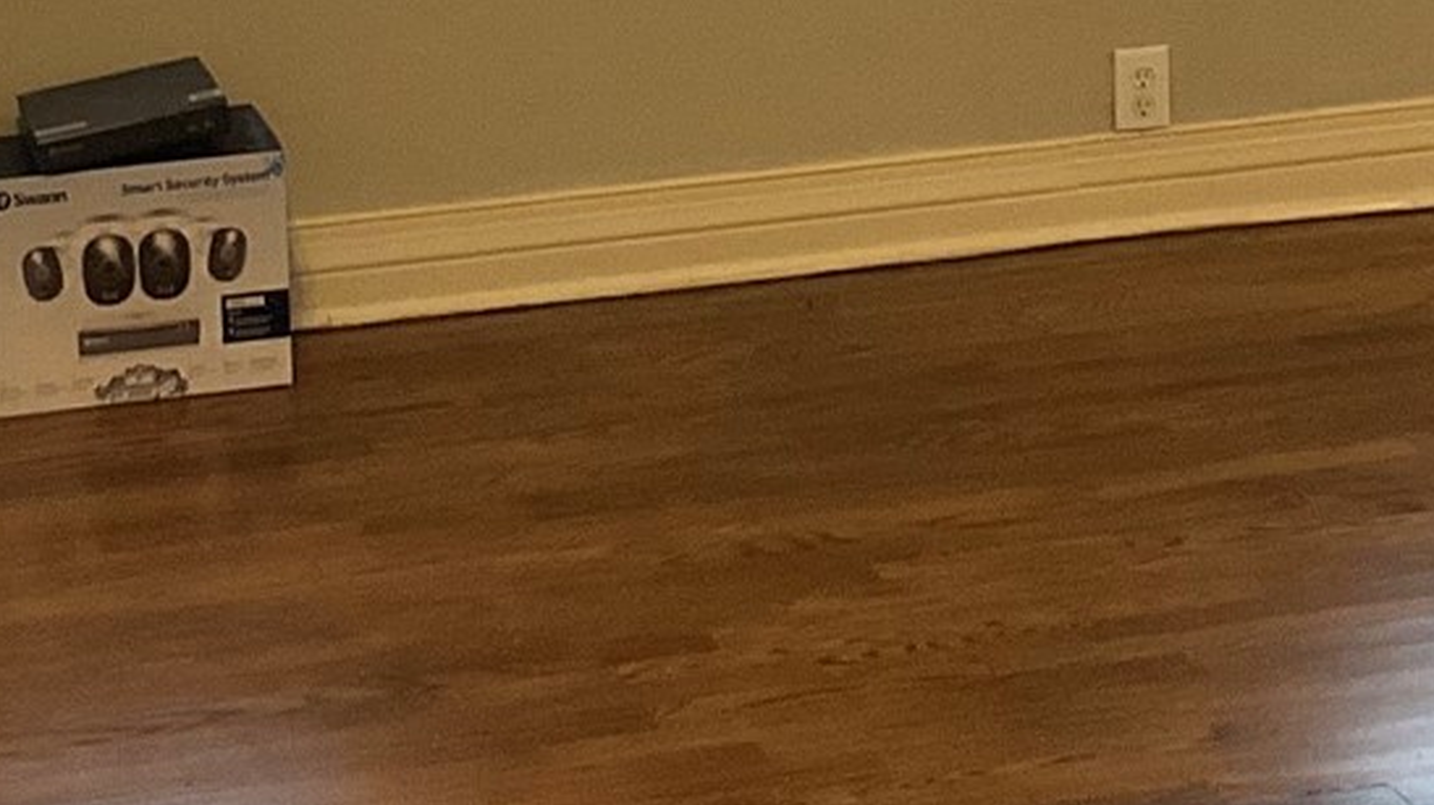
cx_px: 658
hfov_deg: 19.3
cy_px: -236
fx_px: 4218
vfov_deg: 10.7
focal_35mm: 111
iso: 80
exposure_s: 1/60
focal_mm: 3
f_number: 1.8
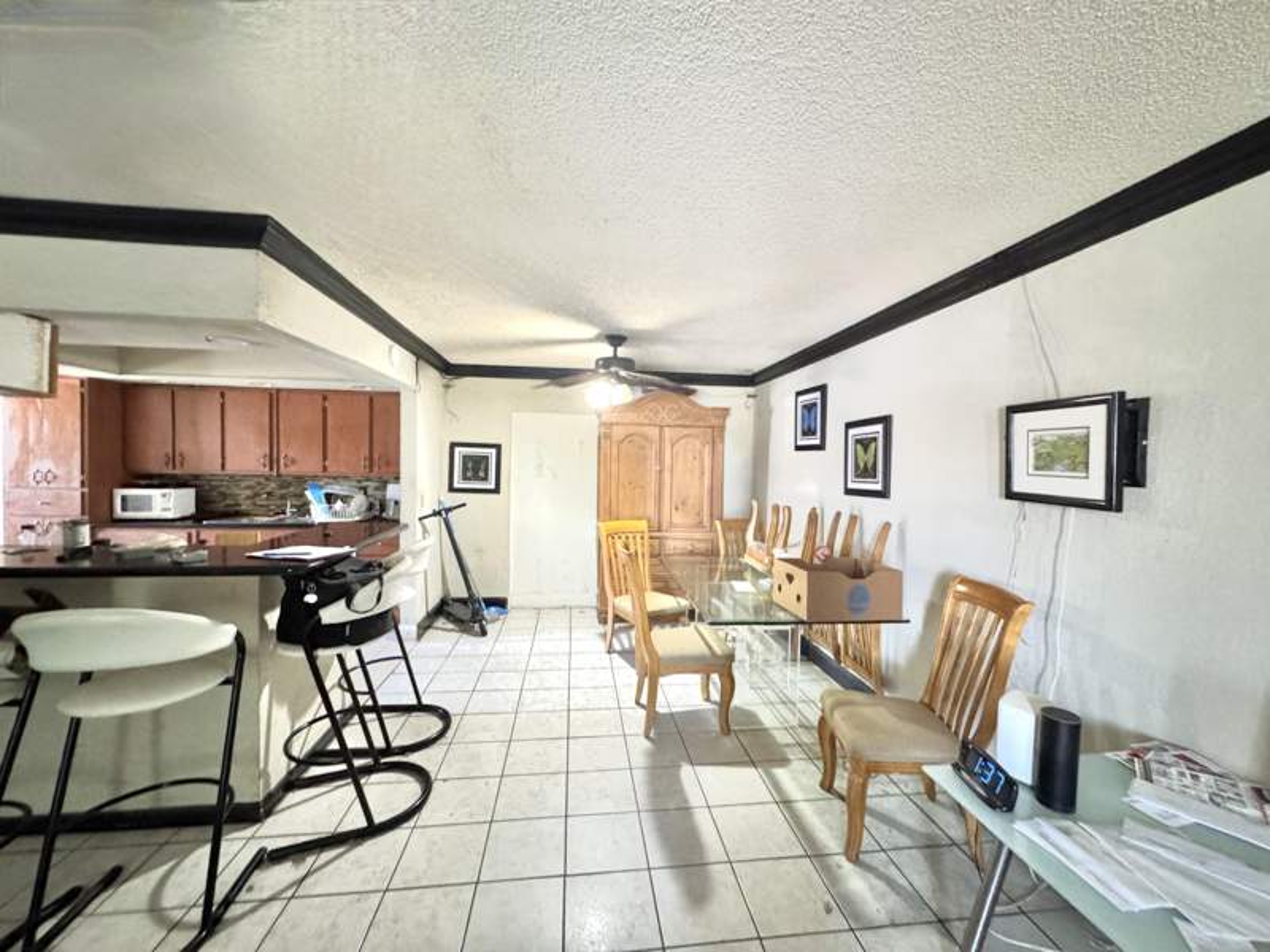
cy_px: 476
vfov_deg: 85.7
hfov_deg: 102.1
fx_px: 514
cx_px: 635
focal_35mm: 14
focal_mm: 2.22
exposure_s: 1/60
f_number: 2.2
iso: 1250
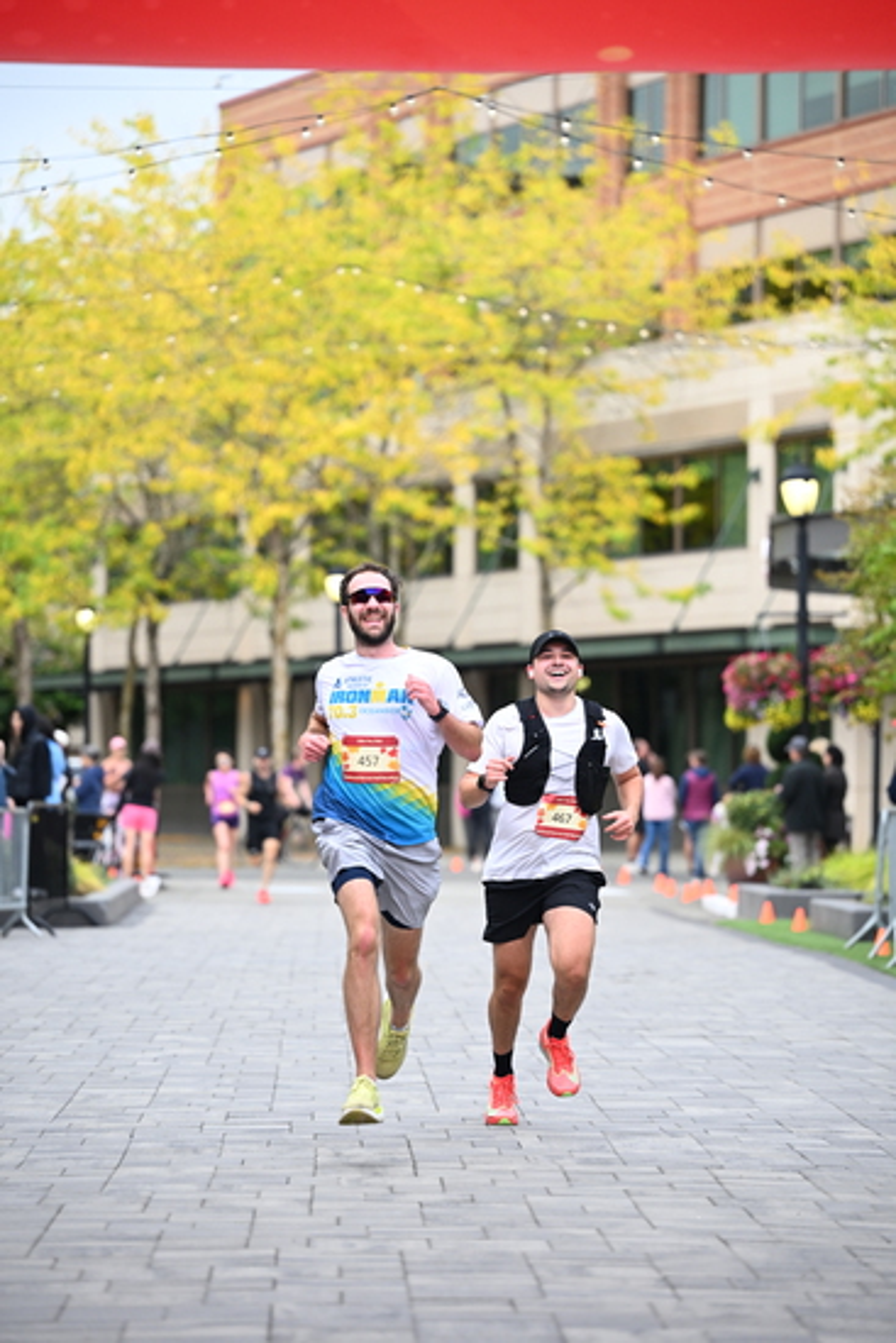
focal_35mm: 130
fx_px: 4850
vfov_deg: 15.8
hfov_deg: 10.6
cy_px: 672
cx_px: 448
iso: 1000
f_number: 2.8
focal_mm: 130
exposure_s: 1/2000
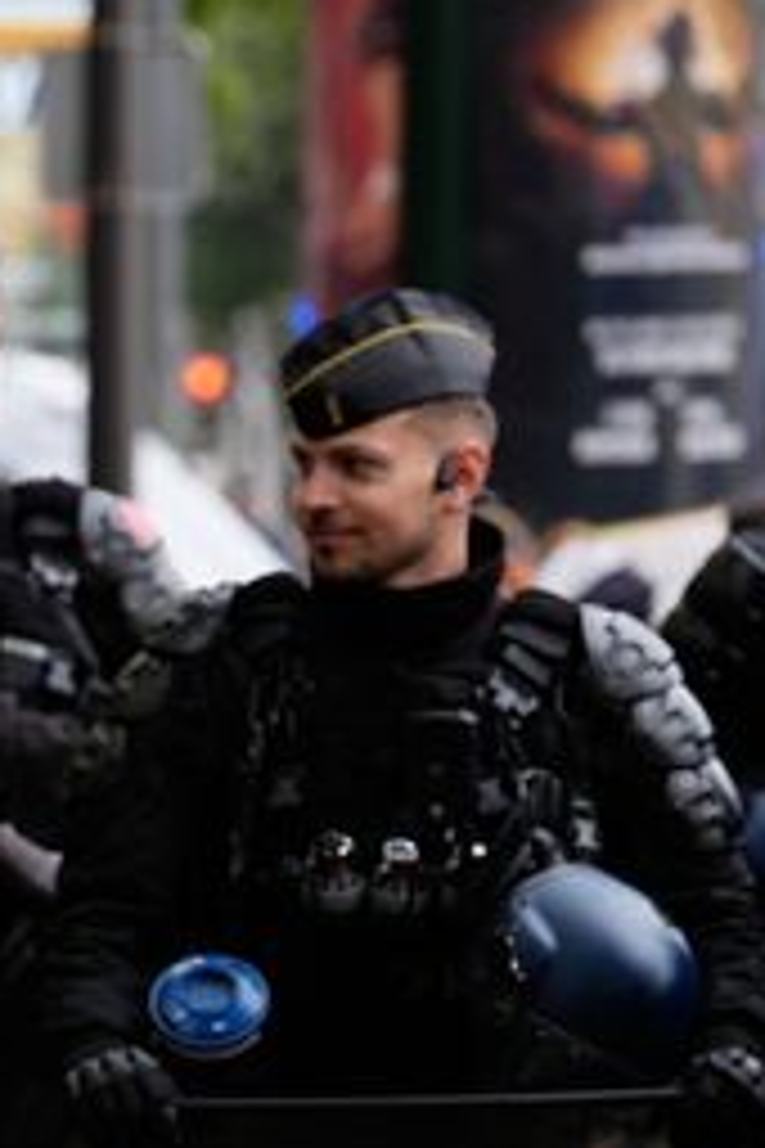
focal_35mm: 329
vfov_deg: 6.2
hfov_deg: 4.1
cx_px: -720
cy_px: 1317
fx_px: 10486
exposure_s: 1/400
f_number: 3.2
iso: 250
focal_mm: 90
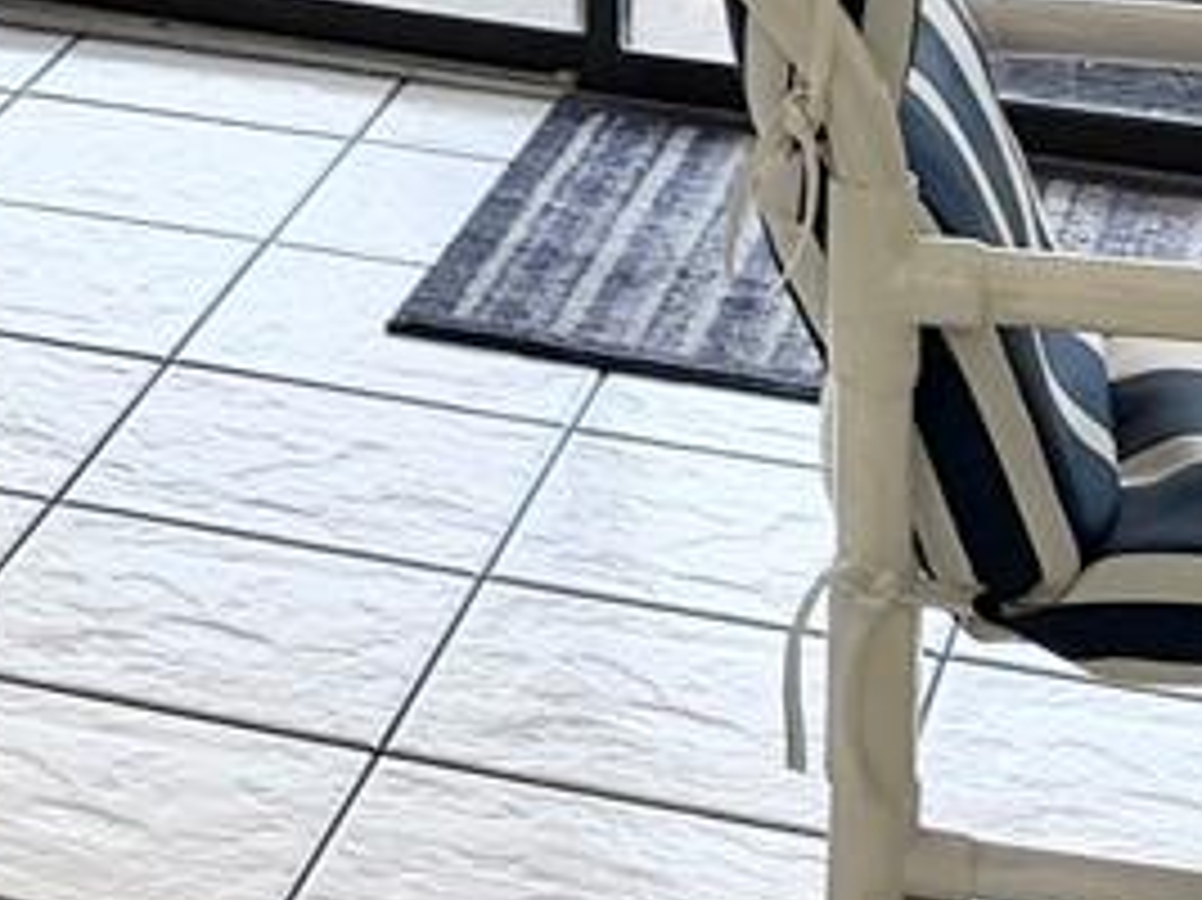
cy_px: -945
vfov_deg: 9.6
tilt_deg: -6.7
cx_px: -716
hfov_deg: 12.8
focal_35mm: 144
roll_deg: +1.1
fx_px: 4998
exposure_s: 1/312
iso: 80
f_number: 1.78
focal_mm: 6.76
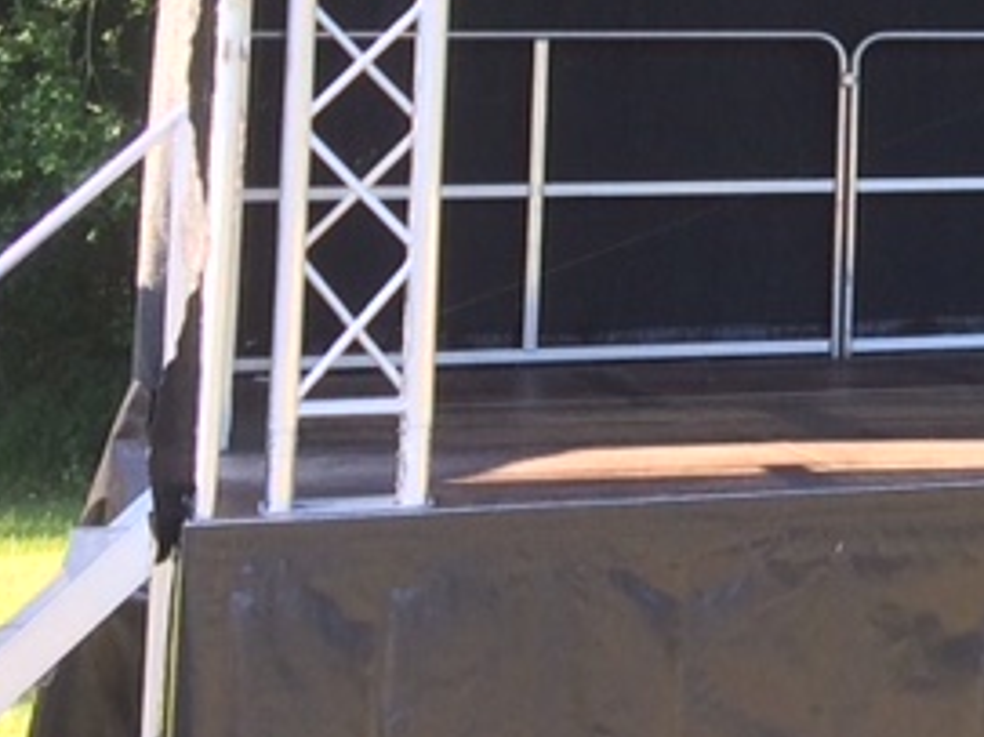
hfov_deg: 12.6
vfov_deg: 10.5
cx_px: 1986
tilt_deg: +6.4
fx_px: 3893
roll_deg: +0.3
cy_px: -283
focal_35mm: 137
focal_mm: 4.15
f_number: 2.2
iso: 32
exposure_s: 1/128
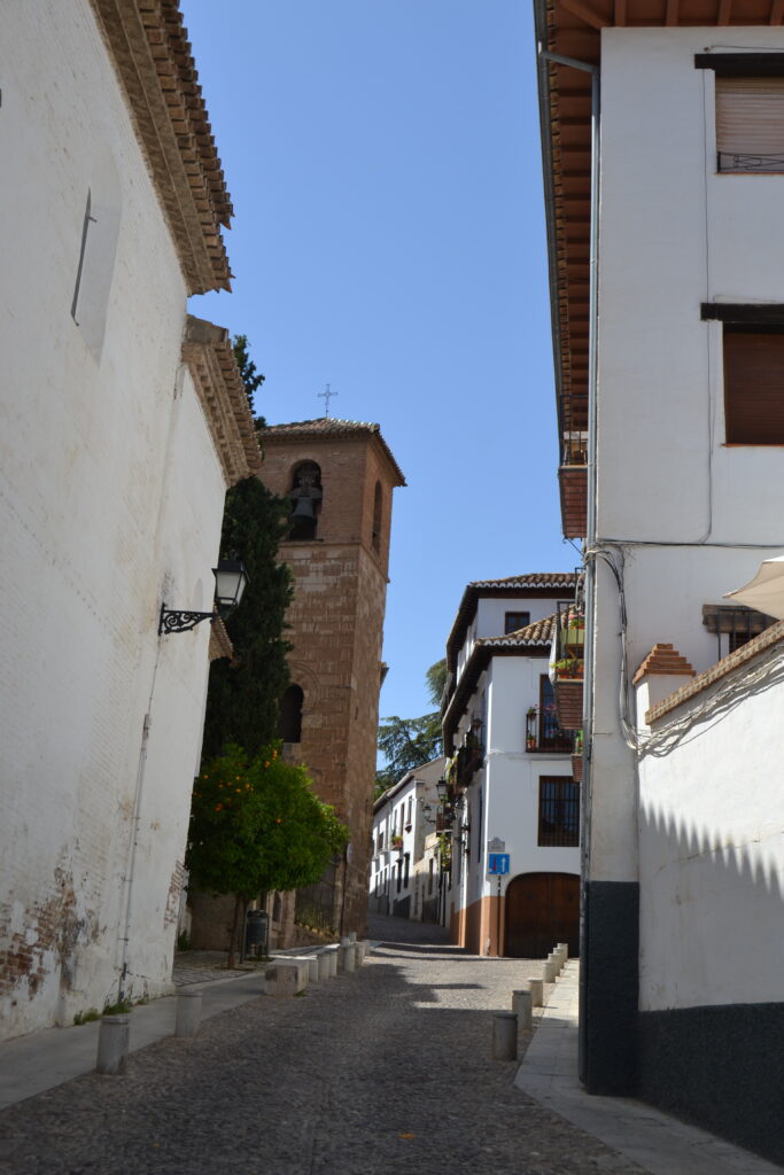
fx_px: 1469
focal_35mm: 45
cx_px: 392
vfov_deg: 43.6
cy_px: 588
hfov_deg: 29.9
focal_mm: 30
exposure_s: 1/250
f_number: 8
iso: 100
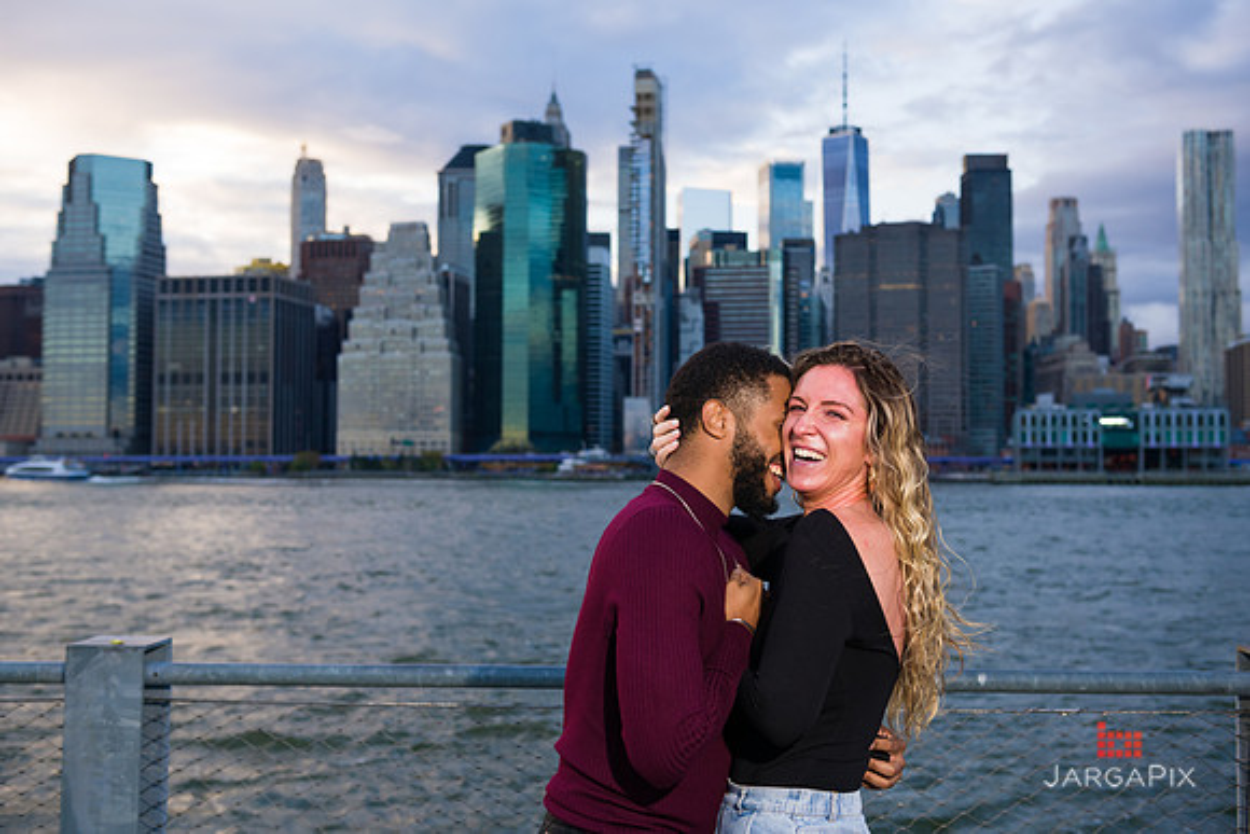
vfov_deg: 33.4
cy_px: 417
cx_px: 625
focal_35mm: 40
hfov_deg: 48.4
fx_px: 1389
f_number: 4
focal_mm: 40
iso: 250
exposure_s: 1/200
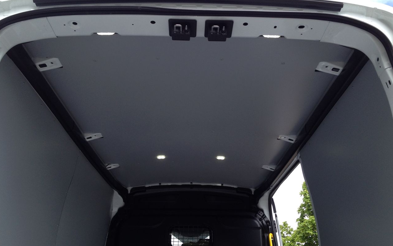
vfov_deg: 33.5
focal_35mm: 38
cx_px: 198
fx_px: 407
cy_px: 108
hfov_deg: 51.5
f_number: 2.4
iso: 50
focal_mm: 4.28
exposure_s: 1/537
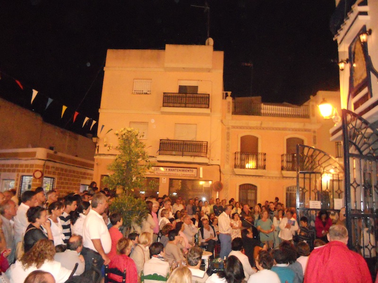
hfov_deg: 65.3
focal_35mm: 27
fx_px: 295
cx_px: 189
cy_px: 142
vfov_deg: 51.4
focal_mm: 4.9
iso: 1600
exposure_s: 1/25
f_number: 3.2
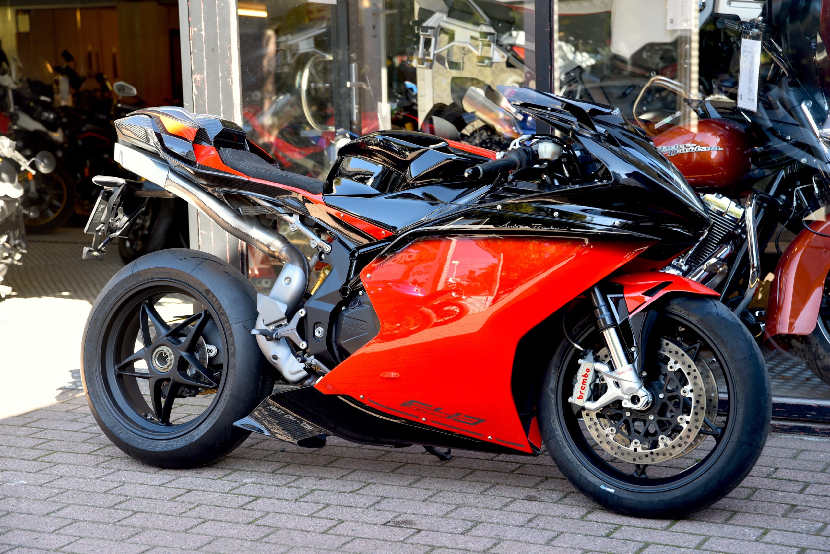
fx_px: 1614
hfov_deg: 28.8
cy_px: 277
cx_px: 415
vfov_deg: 19.5
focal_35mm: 70
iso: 200
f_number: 4.5
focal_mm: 70
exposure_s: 1/80
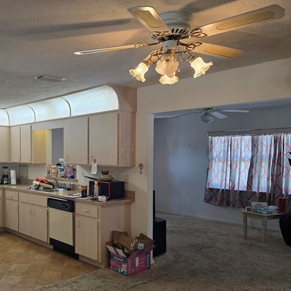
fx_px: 323
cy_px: 170
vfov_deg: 48.2
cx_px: 54
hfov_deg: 45.7
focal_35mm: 34
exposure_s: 1/120
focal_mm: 6.3
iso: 125
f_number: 1.7
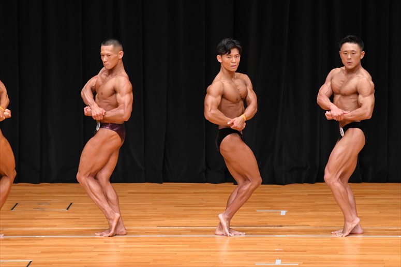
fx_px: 2839
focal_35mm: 255
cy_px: 134
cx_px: 200
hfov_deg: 8.1
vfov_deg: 5.4
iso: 4000
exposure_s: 1/400
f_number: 5.6
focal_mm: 170
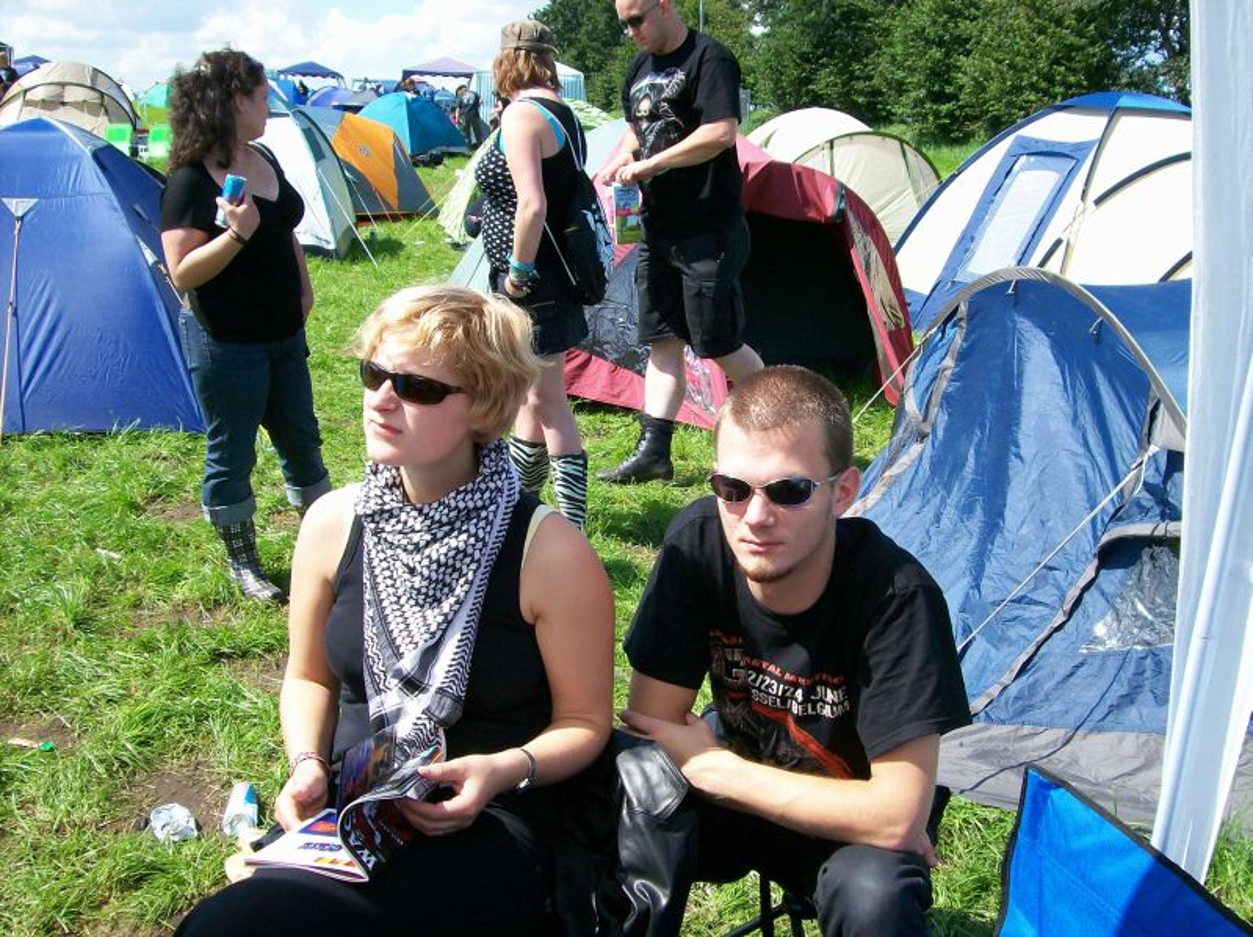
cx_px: 626
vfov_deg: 39.6
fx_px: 1302
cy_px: 468
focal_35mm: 36
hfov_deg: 51.4
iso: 80
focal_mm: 6
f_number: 4.8
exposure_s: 1/319
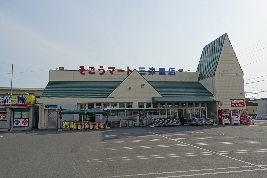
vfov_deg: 45.0
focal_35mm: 29
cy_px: 89
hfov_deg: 63.6
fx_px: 215
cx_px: 134
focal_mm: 10.81
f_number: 4
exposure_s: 1/160
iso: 125
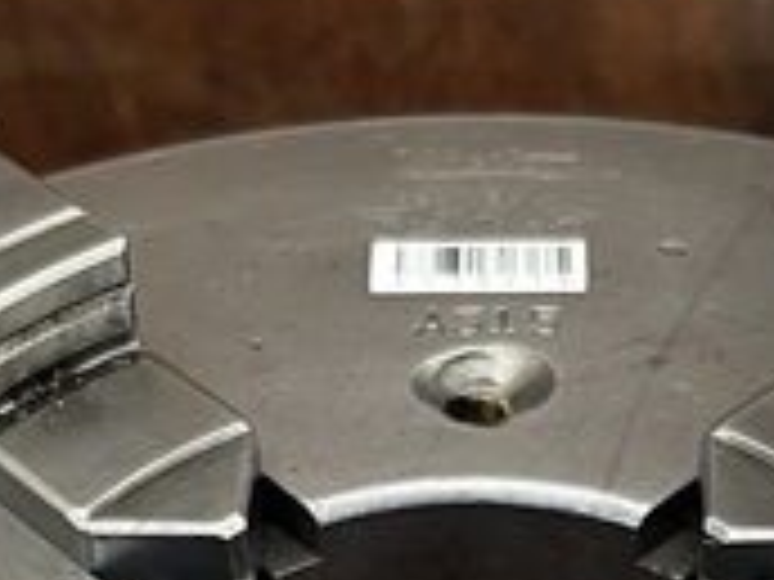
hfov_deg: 20.2
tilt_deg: -51.4
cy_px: 940
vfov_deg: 14.0
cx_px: 477
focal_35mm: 97
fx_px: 2169
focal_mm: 5.1
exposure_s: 1/67
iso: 125
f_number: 1.6
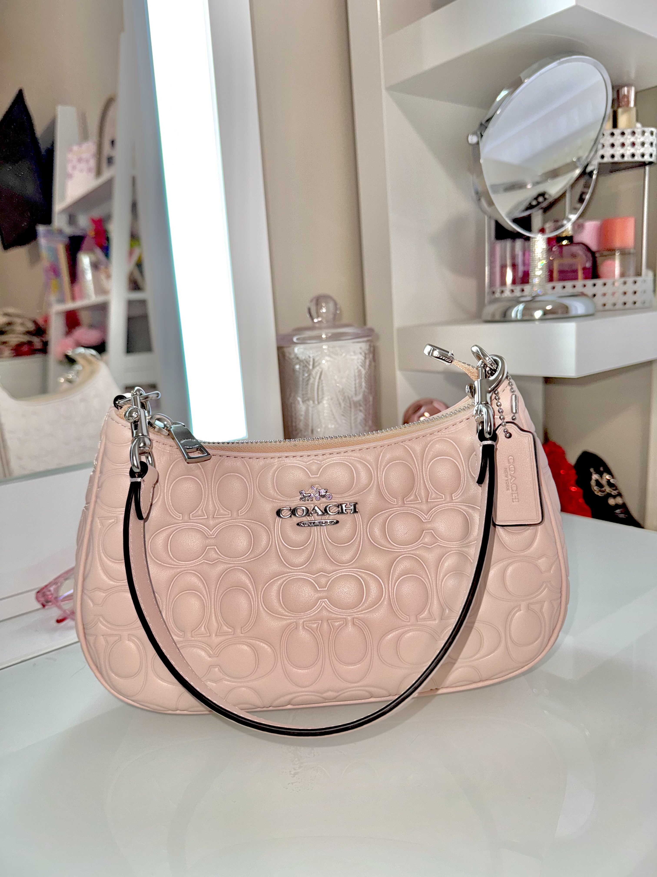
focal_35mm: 24
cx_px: 328
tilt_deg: -10.1
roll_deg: +4.4
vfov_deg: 71.6
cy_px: 438
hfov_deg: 56.8
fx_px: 607
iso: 50
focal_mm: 6.76
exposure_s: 1/53
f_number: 1.78
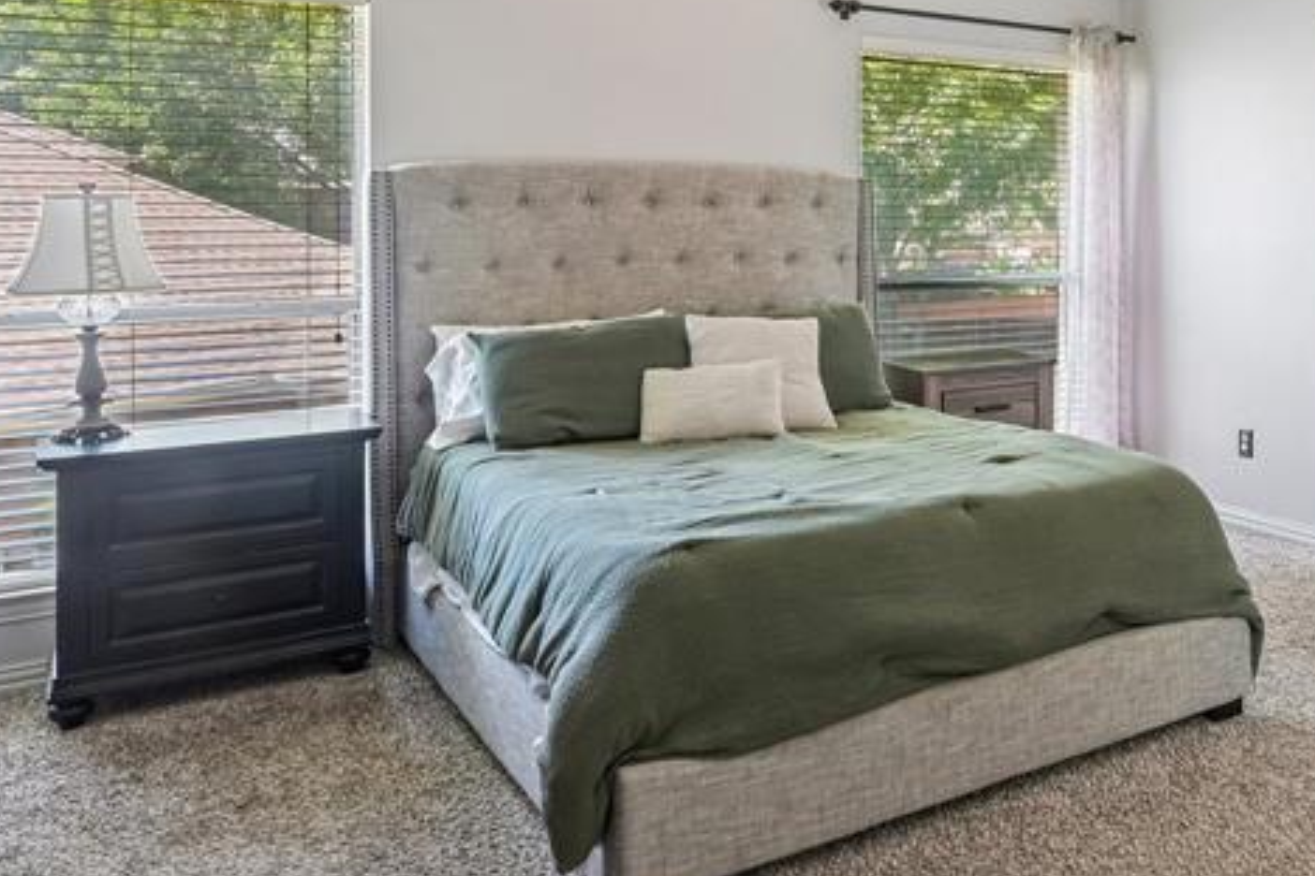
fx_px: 1278
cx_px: 1132
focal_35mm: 35
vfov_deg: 36.8
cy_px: 197
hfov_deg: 49.7
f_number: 8
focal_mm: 16
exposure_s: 1/15
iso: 400
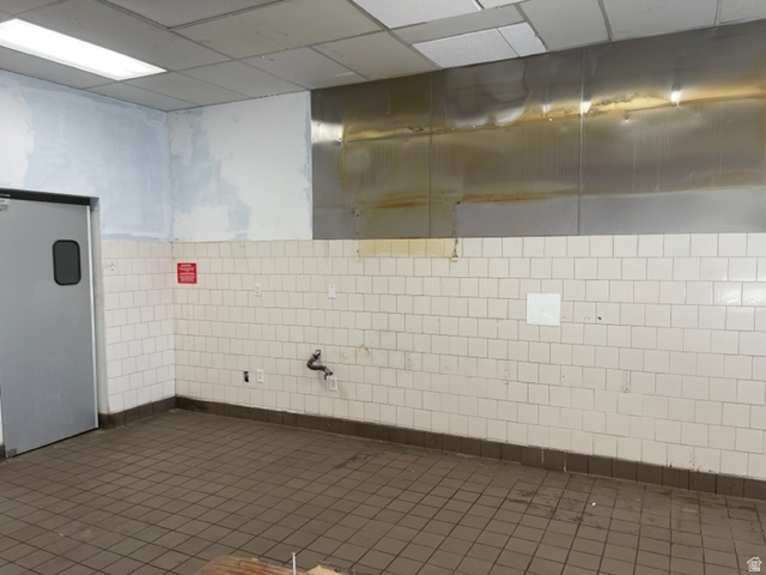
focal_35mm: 26
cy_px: 288
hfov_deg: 67.3
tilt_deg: -4.2
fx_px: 575
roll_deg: +0.6
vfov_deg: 53.1
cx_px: 383
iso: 64
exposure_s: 1/120
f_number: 1.6
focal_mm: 5.1
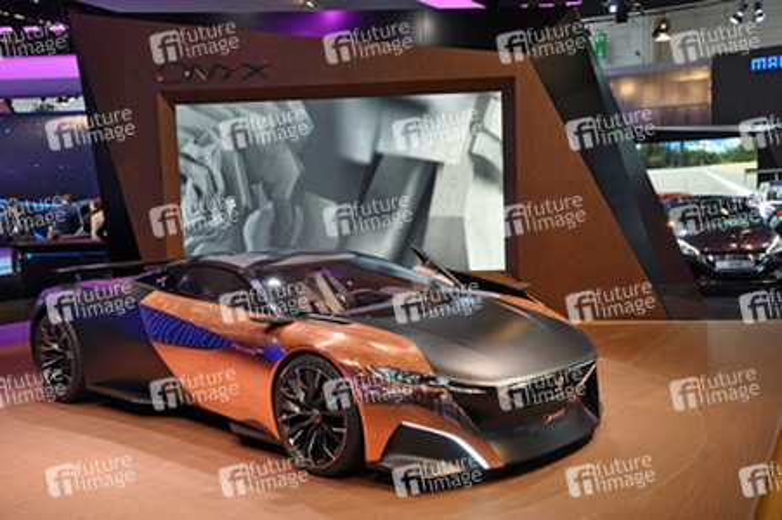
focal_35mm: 39
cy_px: 260
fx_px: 847
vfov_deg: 34.2
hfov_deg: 49.6
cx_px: 391
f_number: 5
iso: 400
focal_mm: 26
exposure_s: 1/100
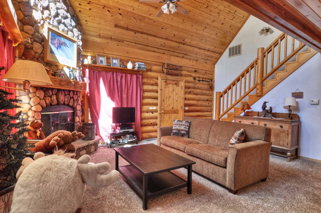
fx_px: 160
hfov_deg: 90.1
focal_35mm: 18
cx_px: 160
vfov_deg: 67.2
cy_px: 106
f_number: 6.3
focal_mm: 12
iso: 200
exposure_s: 1/13
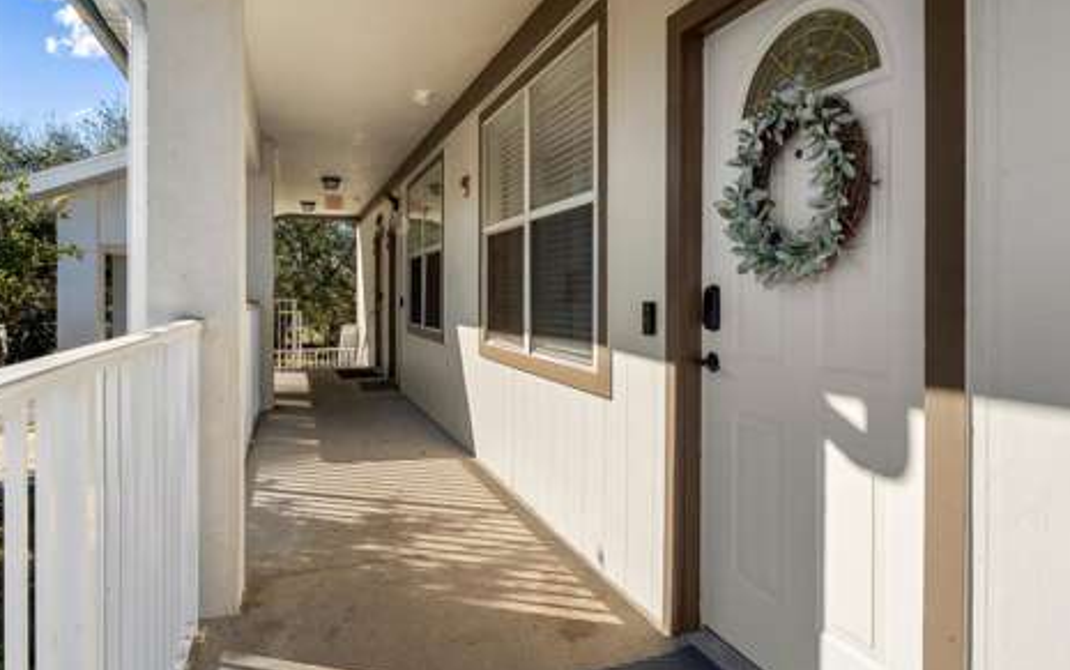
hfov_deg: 80.6
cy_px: 310
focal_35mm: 22
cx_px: 536
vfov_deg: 55.8
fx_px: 631
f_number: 14
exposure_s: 1/30
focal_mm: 20.6
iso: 200
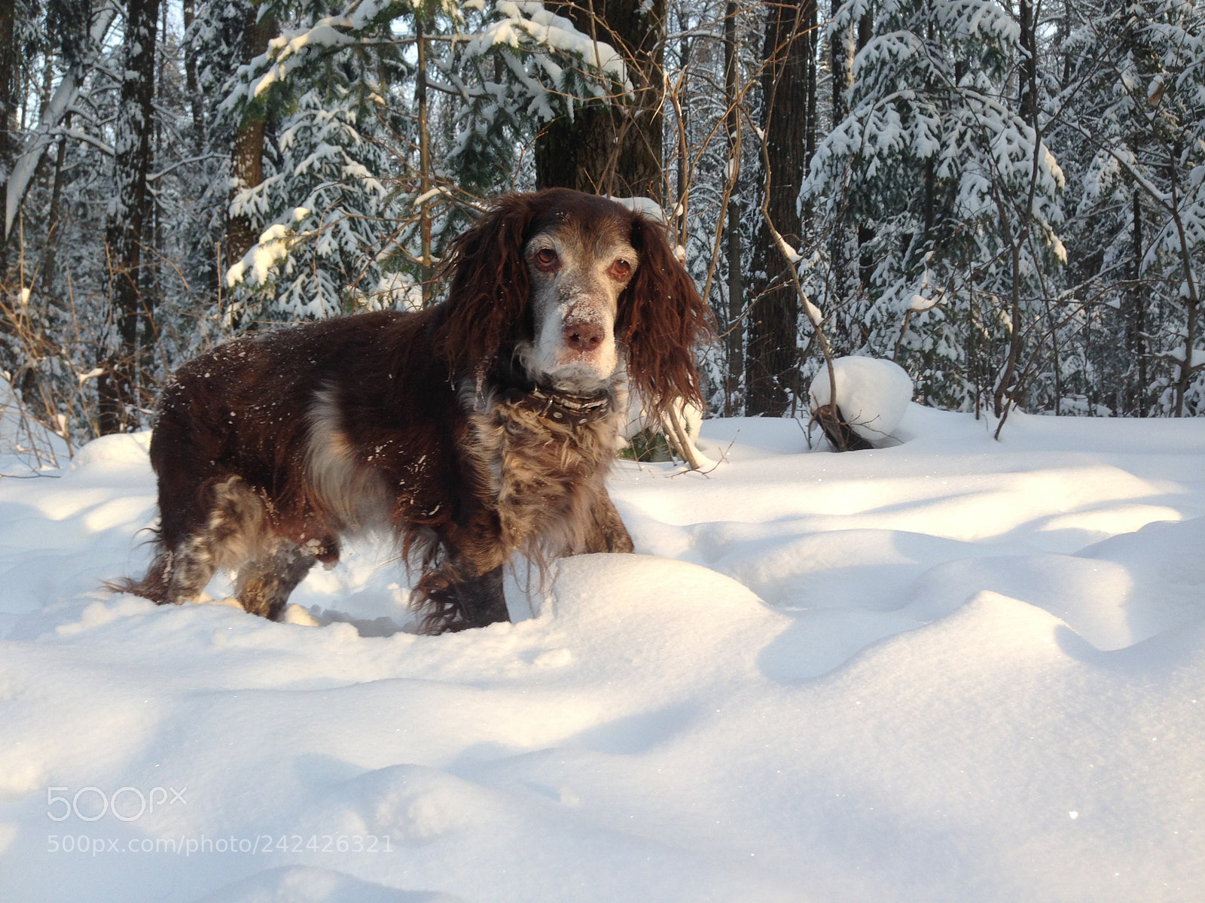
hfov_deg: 55.4
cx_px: 602
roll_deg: -1.8
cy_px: 452
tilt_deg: -3.0
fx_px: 1149
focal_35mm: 33
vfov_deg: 42.9
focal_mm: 4.12
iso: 50
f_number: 2.4
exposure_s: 1/195
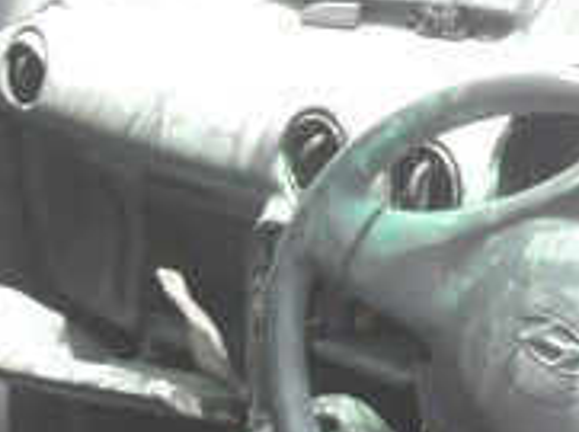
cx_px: 509
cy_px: 406
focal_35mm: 93
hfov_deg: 20.7
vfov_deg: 15.6
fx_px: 1552
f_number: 3.2
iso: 100
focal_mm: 6.3
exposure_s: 1/250
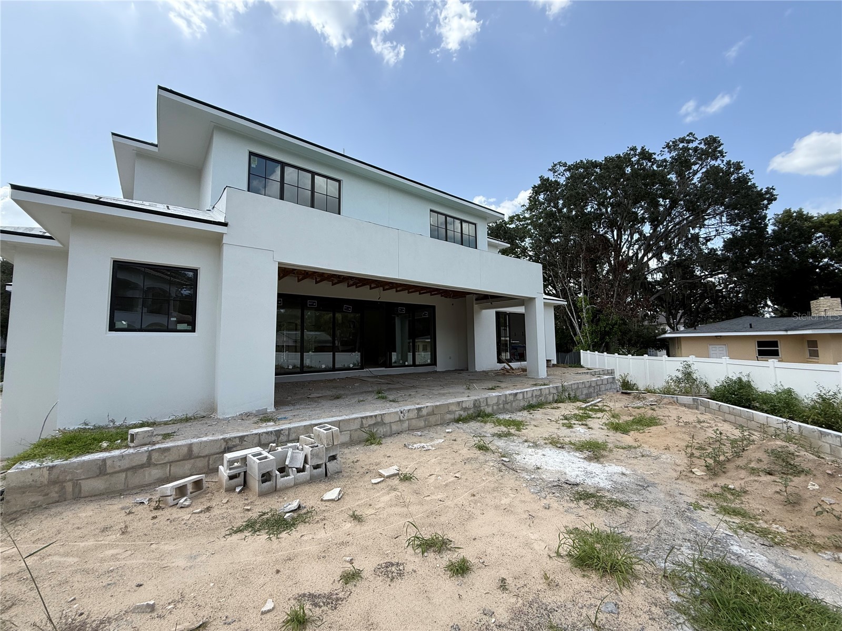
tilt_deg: +6.5
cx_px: 421
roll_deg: +0.1
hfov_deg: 102.1
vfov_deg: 85.7
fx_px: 341
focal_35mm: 14
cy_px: 316
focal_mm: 2.22
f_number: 2.2
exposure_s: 1/830
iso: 50
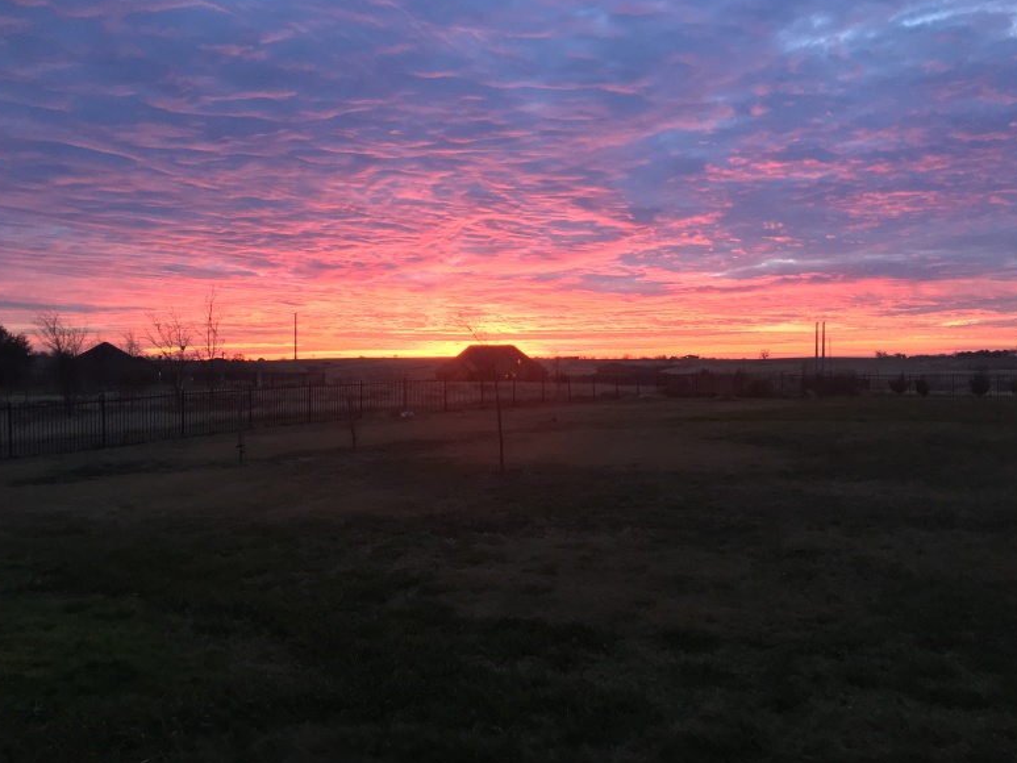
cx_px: 509
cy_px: 375
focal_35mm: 30
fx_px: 882
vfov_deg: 46.8
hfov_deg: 60.0
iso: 125
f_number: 2.2
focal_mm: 4.15
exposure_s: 1/30
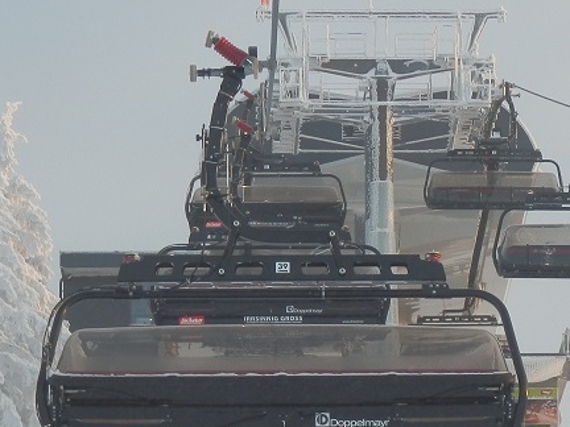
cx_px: 402
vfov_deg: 5.9
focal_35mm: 251
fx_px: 4133
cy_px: 246
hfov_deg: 7.9
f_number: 5
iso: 125
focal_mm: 19
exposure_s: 1/125
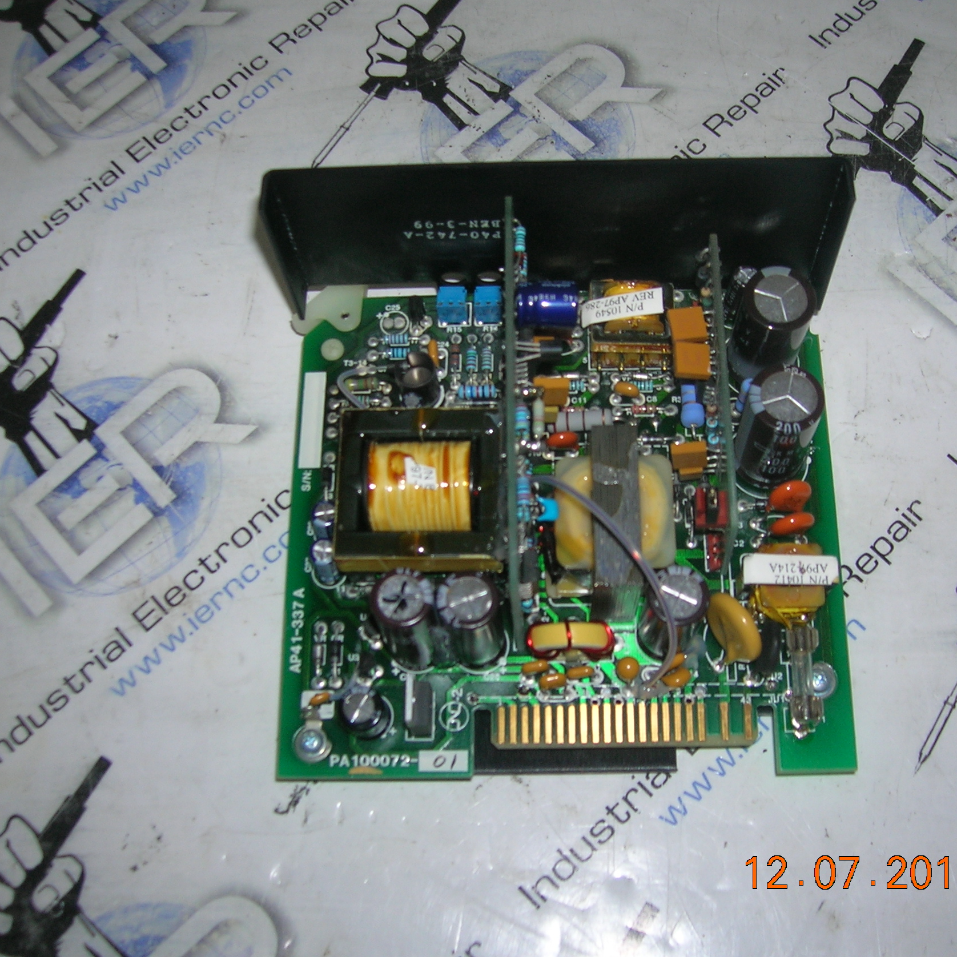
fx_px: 1282
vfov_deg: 40.9
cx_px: 554
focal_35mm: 41
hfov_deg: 40.8
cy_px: 486
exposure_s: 1/60.1
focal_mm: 5.7
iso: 50
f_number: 2.9
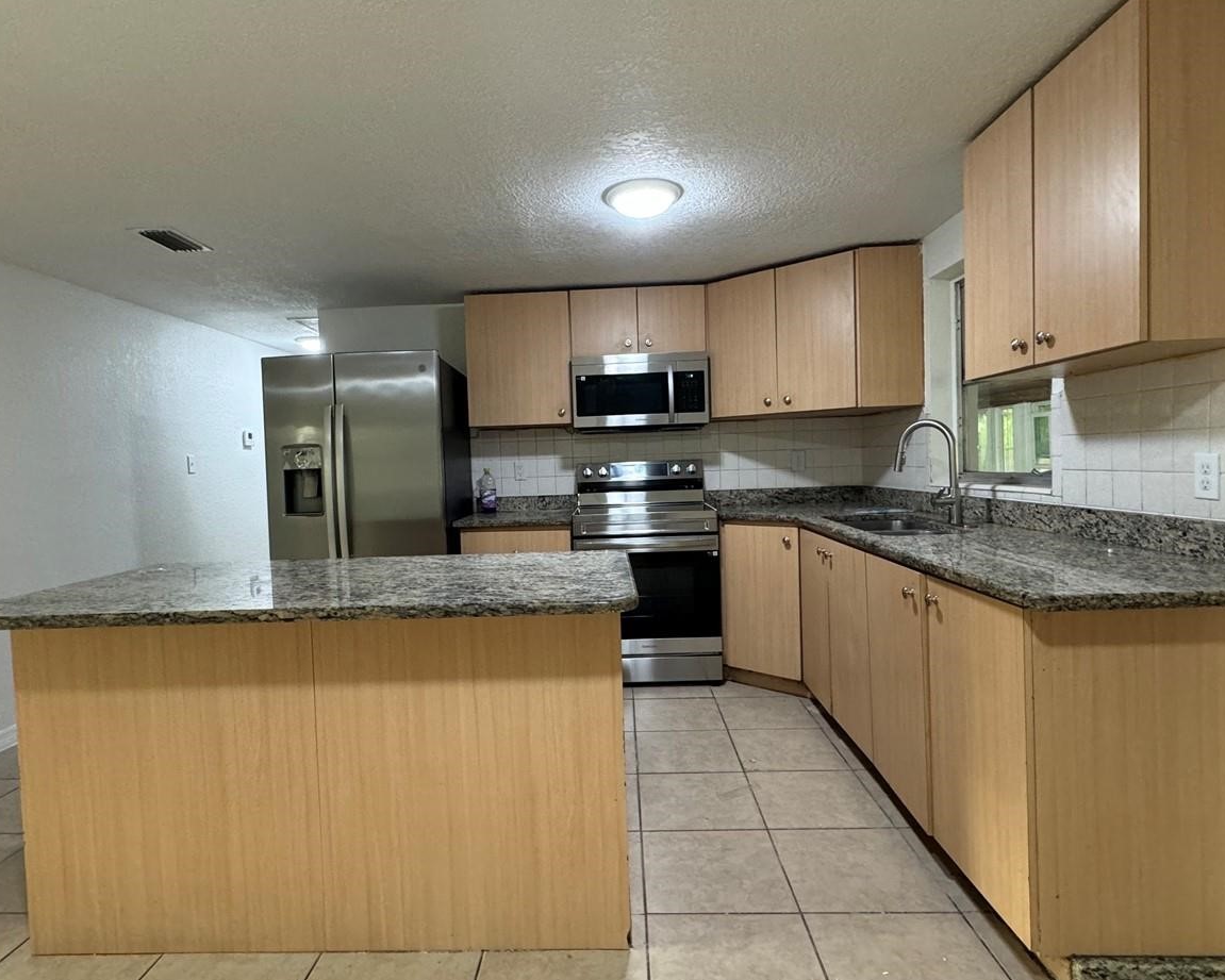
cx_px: 583
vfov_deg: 70.9
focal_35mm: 19
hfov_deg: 83.2
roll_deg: +2.6
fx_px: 689
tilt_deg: -2.4
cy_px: 494
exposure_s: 1/60
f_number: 2.2
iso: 400
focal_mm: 2.22
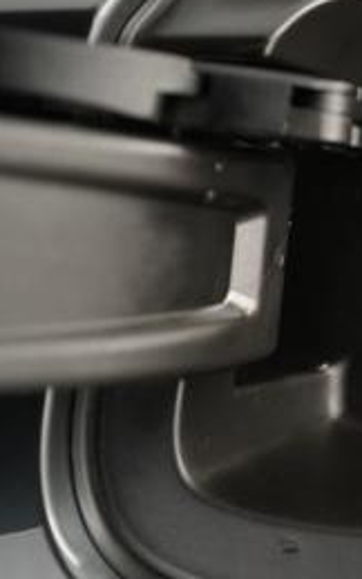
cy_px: 232
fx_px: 994
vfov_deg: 32.4
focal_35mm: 63
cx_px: 713
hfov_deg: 16.2
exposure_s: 1/60
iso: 4000
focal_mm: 25
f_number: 2.8
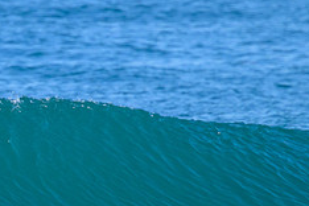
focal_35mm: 2040
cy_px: 209
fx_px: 17509
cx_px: -62
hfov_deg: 1.0
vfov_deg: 0.7
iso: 2500
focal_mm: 800
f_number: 11
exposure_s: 1/2000
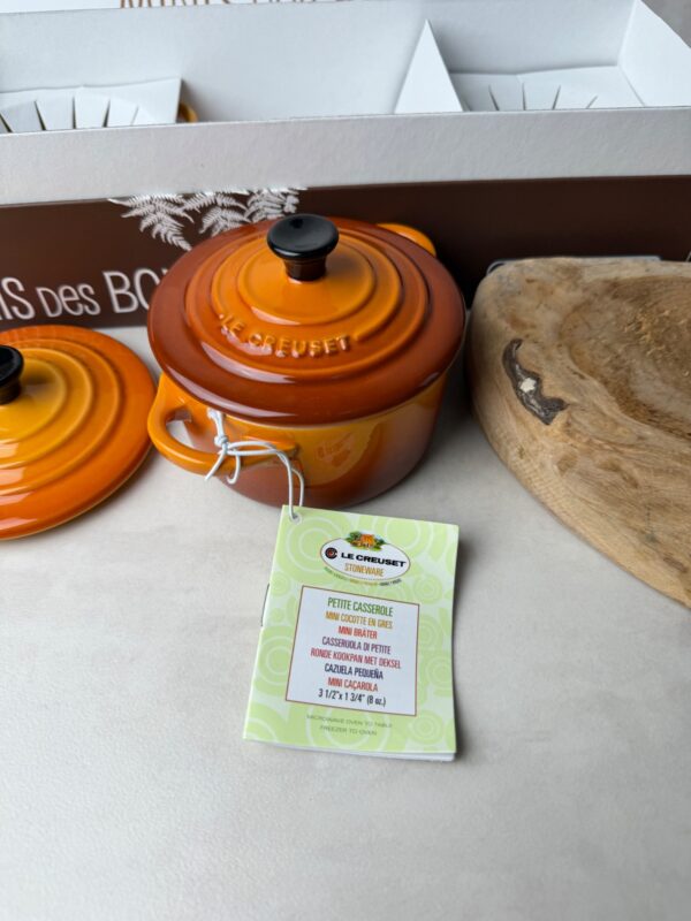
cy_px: 460
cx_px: 346
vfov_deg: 71.6
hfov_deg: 56.8
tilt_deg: -52.3
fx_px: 639
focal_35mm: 24
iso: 80
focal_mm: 6.76
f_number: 1.78
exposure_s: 1/241
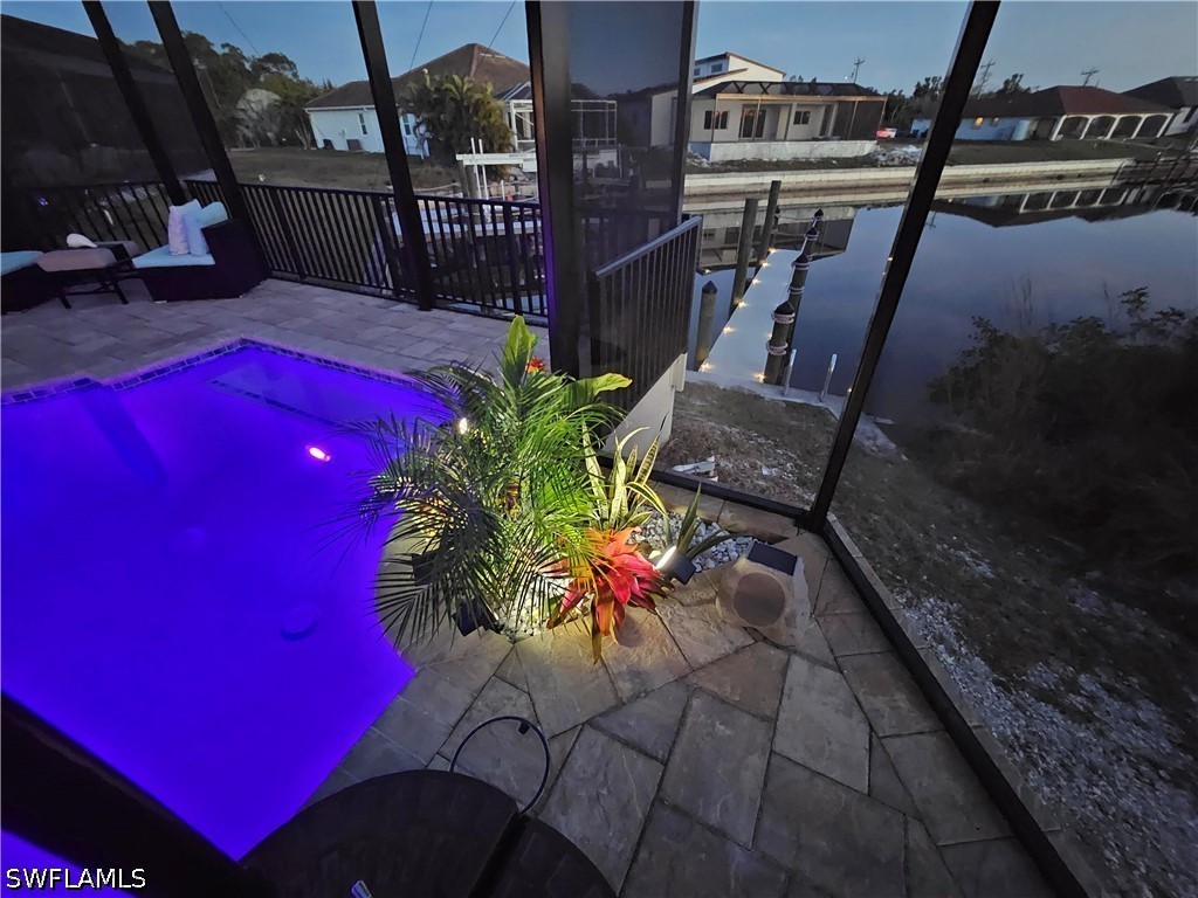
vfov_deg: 89.9
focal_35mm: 13
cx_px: 599
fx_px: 450
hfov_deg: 106.2
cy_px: 449
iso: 1000
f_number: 2.2
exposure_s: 1/24
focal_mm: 1.74
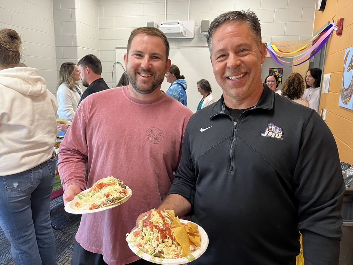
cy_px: 132
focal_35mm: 26
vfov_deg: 53.1
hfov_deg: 67.3
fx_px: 265
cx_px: 176
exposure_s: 1/60
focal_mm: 5.1
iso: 100
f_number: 1.6
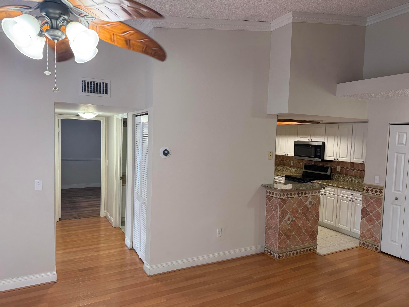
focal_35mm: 24
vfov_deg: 56.8
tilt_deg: -3.7
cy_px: 154
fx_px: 284
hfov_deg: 71.6
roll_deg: -1.6
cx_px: 204
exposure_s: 1/60
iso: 125
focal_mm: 6.76
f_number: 1.78
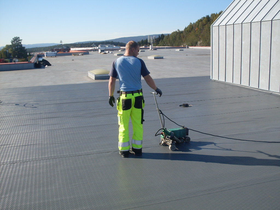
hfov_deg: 49.0
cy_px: 105
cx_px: 140
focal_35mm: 38
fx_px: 307
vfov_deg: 37.7
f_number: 8.4
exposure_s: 1/180
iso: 80
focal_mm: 6.3
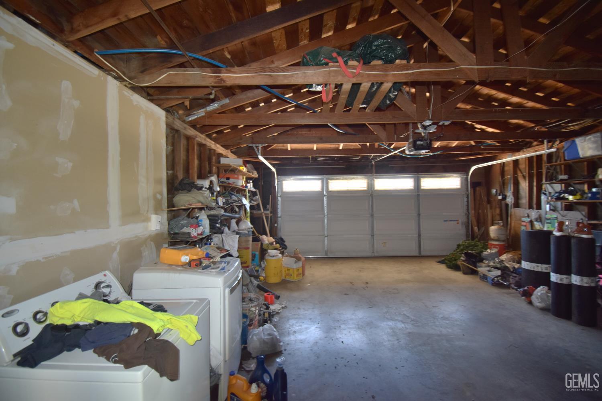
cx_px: 301
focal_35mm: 15
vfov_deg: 77.3
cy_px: 200
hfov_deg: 100.4
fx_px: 251
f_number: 4.5
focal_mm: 10
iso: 400
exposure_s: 1/30
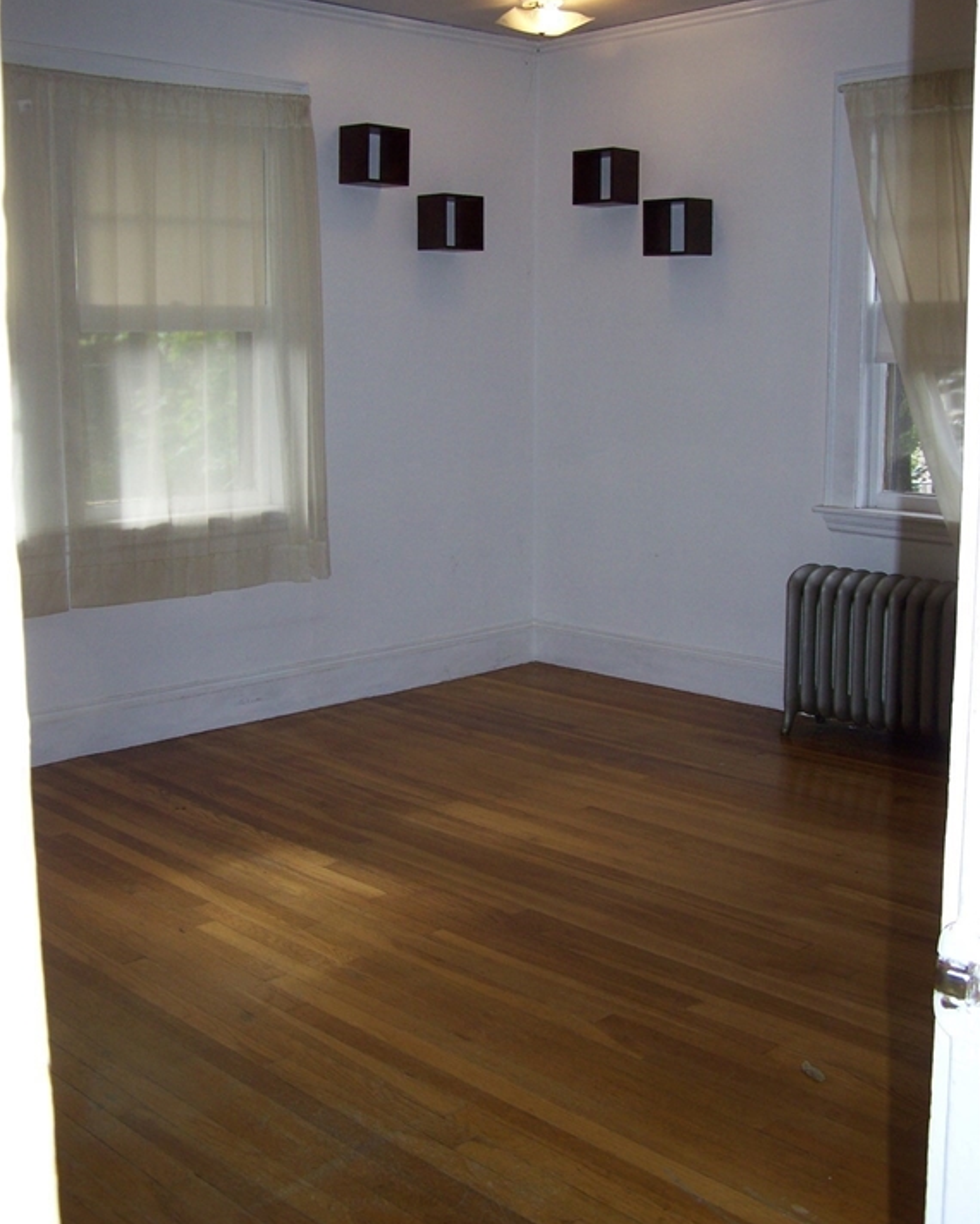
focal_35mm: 40
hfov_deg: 37.4
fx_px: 1450
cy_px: 588
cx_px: 488
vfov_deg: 45.8
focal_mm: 6.3
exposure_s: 1/60
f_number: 2.8
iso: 80
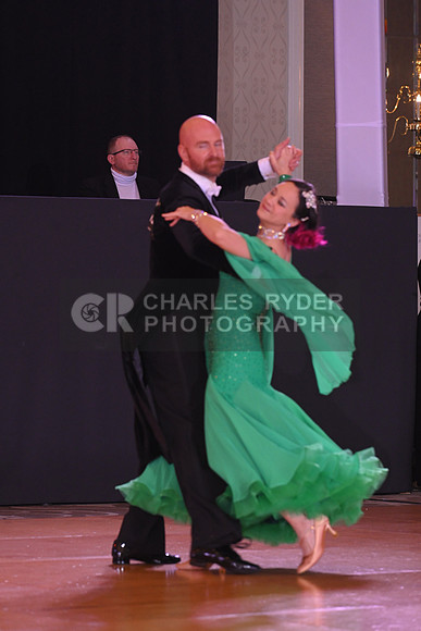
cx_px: 210
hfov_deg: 7.4
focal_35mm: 185
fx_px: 3243
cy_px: 316
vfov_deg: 11.1
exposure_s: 1/200
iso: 2500
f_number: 6.3
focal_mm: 185
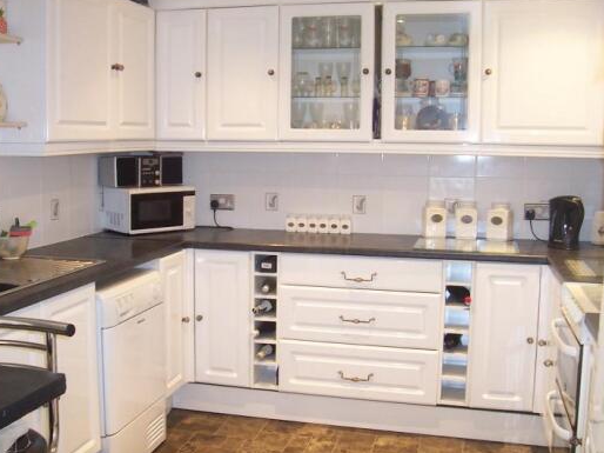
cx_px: 270
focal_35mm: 42
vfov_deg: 34.3
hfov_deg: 44.7
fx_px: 732
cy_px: 225
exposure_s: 1/8
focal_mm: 5.6
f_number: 2.8
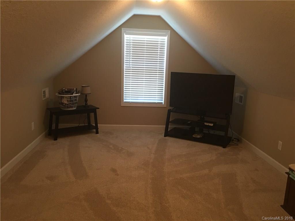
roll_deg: -1.9
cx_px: 148
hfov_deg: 61.7
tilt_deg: -10.0
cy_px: 110
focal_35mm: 29
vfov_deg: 48.2
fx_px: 247
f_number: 2.2
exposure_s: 1/15
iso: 100
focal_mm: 4.15
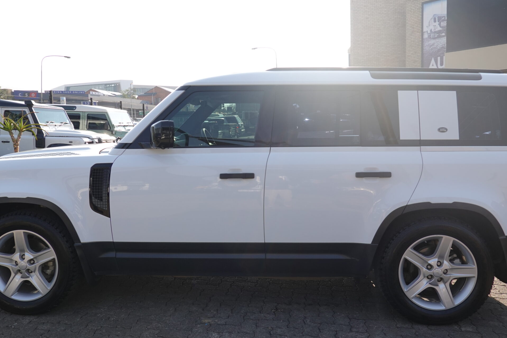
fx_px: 451
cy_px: 171
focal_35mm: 32
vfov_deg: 41.1
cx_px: 258
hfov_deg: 58.7
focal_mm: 9
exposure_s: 1/500
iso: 125
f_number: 2.8
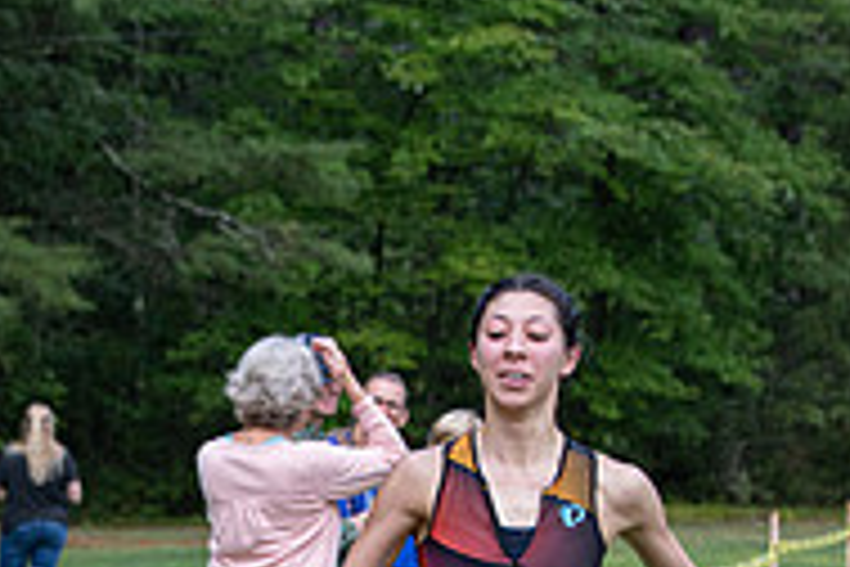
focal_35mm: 215
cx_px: 220
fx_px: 5076
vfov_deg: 6.4
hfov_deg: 9.6
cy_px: 682
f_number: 4.5
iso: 320
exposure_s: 1/640
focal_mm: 70
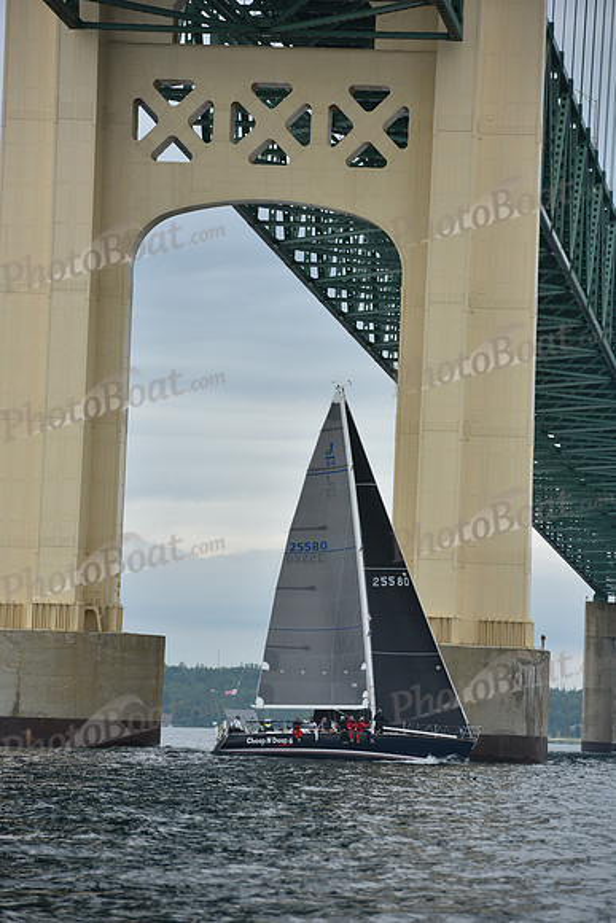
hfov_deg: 6.9
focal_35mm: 200
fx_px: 5130
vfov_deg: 10.3
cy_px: 462
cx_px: 308
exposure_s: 1/800
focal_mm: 200
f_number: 7.1
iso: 250
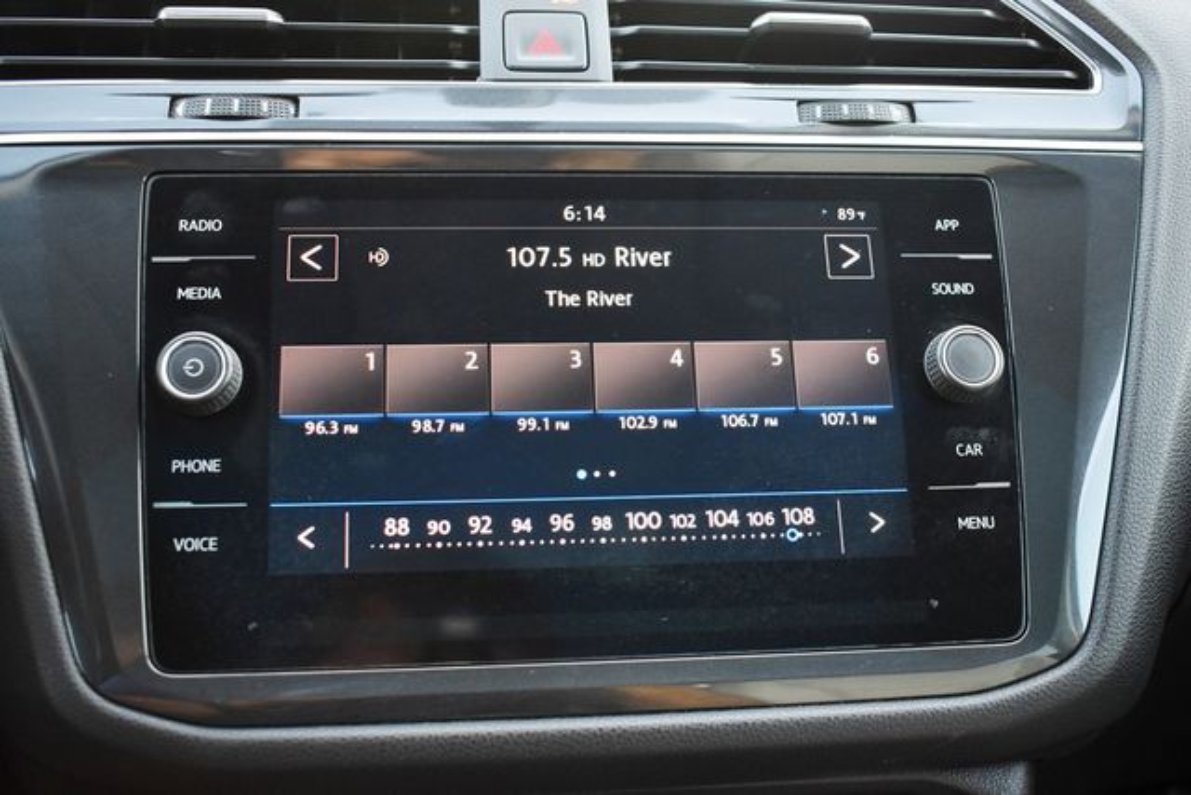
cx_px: 596
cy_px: 398
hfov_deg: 53.1
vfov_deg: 36.9
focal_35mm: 36
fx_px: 1191
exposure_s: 1/125
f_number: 4
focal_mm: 24
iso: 1250
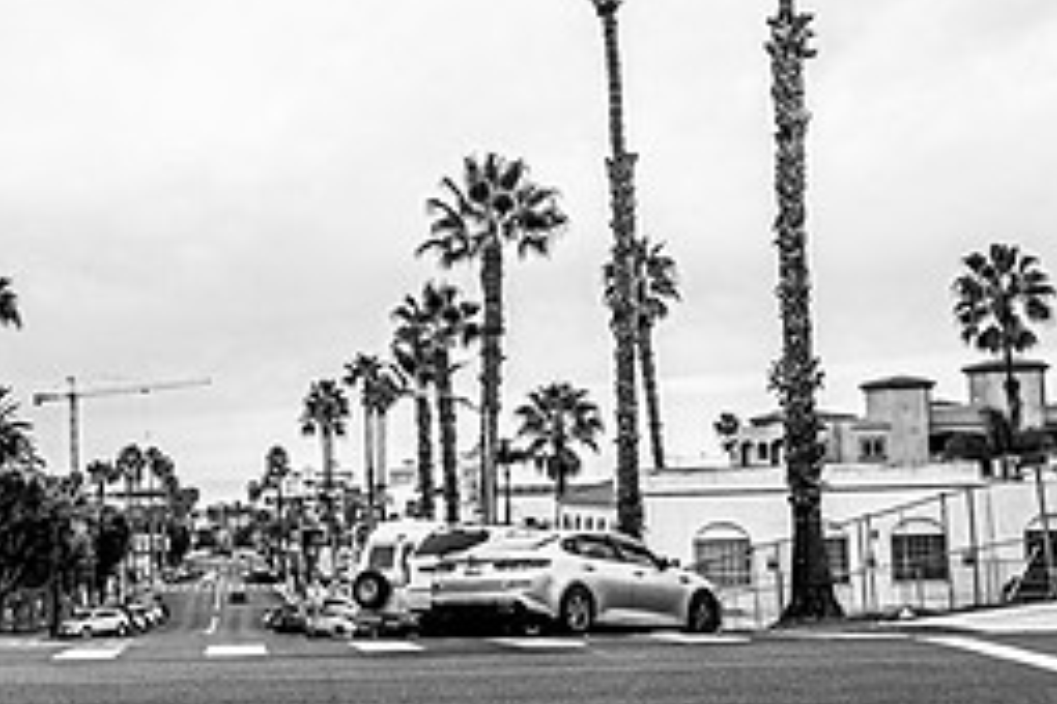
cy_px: 257
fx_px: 1908
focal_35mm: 65
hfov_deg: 29.7
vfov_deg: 20.9
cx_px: 107
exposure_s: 1/1250
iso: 400
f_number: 4
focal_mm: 24
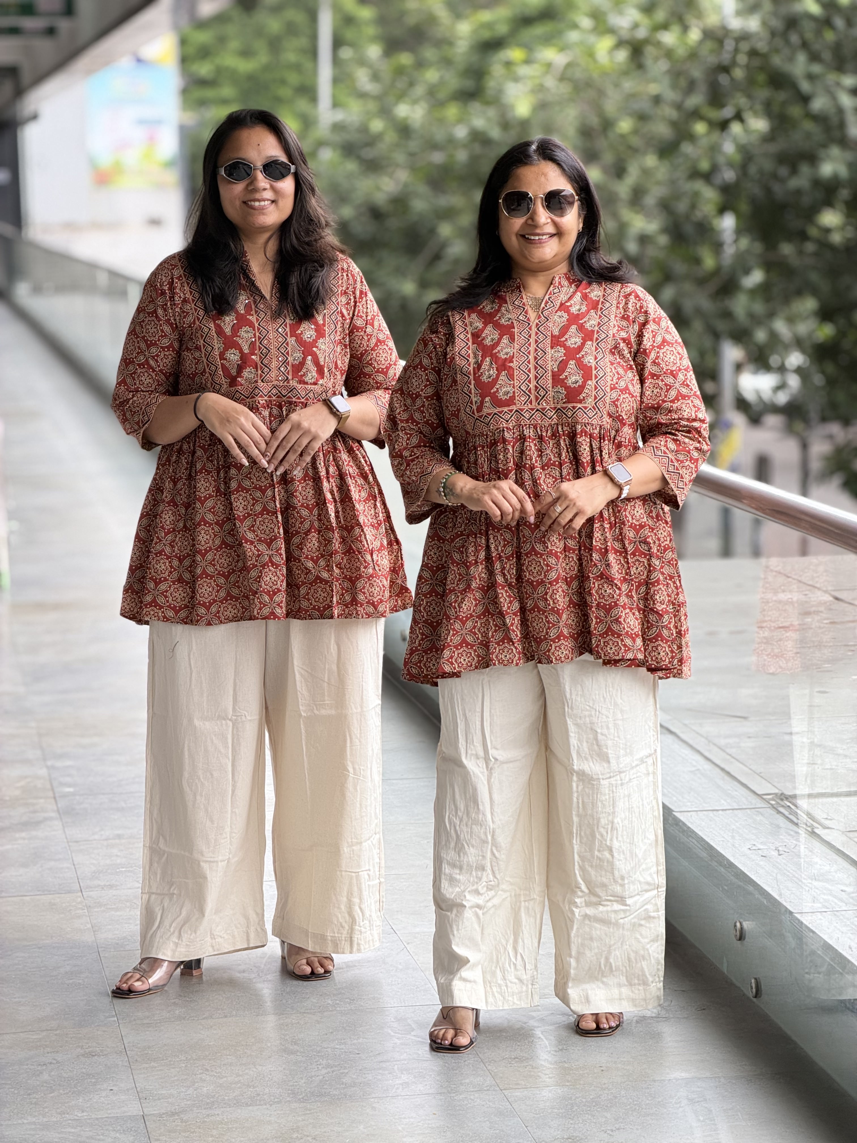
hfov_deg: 14.8
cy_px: 572
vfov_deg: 19.6
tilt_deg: -7.3
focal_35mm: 100
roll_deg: +0.6
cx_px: 428
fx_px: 3301
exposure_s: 1/121
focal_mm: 16.89
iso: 80
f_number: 2.8
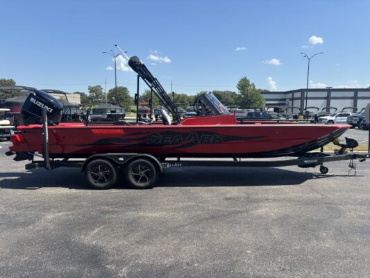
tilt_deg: -7.2
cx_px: 185
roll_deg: +1.1
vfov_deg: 53.1
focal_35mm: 26
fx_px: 278
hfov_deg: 67.3
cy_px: 139
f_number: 1.6
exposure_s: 1/2571
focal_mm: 5.96
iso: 50
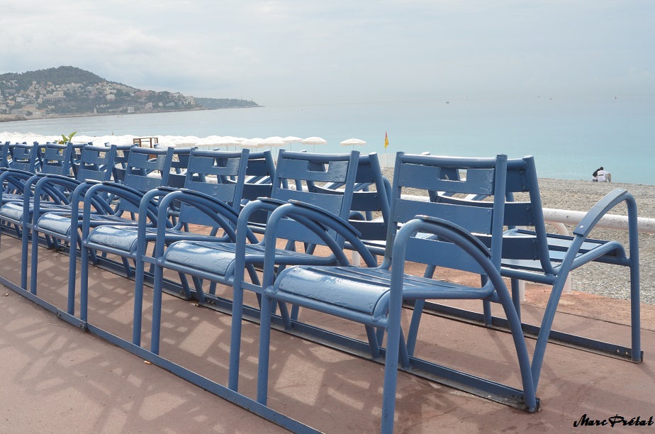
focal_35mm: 42
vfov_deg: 31.8
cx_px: 328
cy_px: 217
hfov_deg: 46.5
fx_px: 763
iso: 640
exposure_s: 1/500
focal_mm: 28
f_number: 11
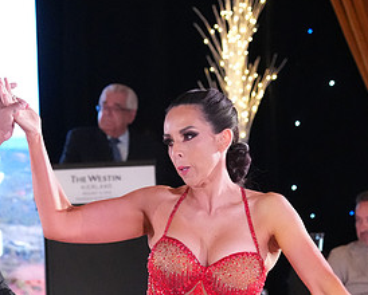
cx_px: 122
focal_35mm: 252
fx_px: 2749
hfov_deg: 7.7
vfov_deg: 6.1
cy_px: 358
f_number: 4.5
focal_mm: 85
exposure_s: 1/400
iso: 8000
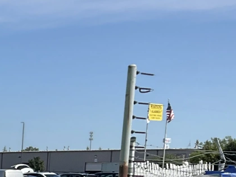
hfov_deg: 12.4
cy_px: 324
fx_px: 941
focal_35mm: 138
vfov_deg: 10.1
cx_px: -254
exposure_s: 1/1984
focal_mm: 3
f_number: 1.8
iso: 25
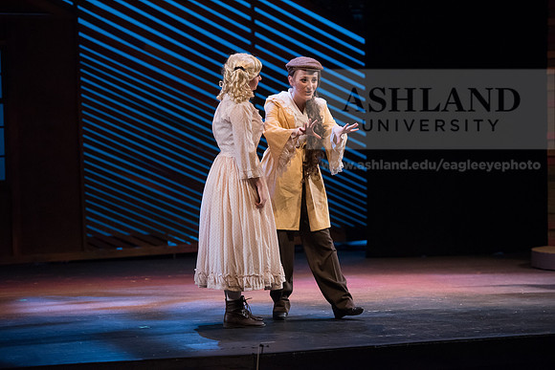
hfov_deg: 15.2
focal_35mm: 135
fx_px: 2082
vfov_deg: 10.2
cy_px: 185
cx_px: 278
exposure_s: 1/320
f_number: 2.8
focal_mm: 135
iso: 4000
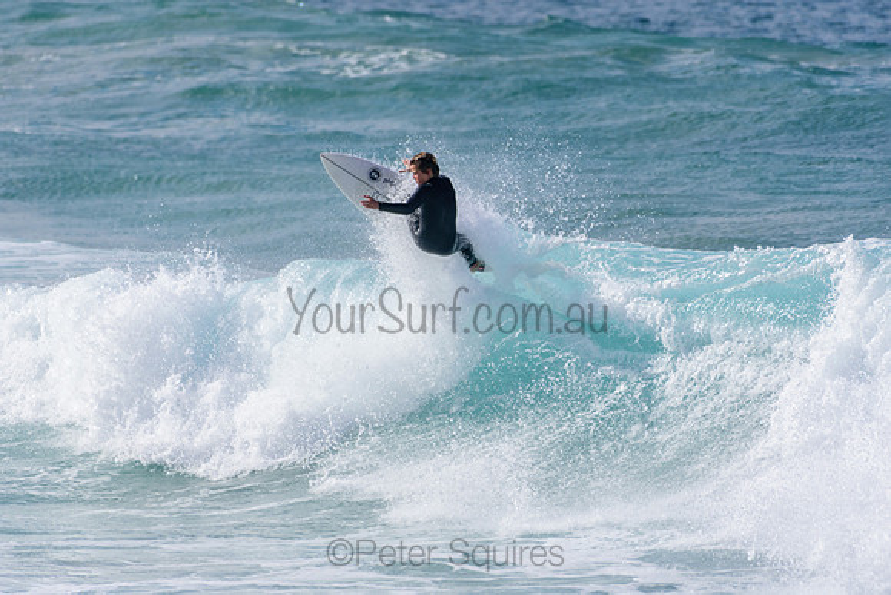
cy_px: 298
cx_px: 446
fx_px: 18566
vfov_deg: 1.8
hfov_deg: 2.7
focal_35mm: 750
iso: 200
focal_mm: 500
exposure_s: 1/2000
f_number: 5.6
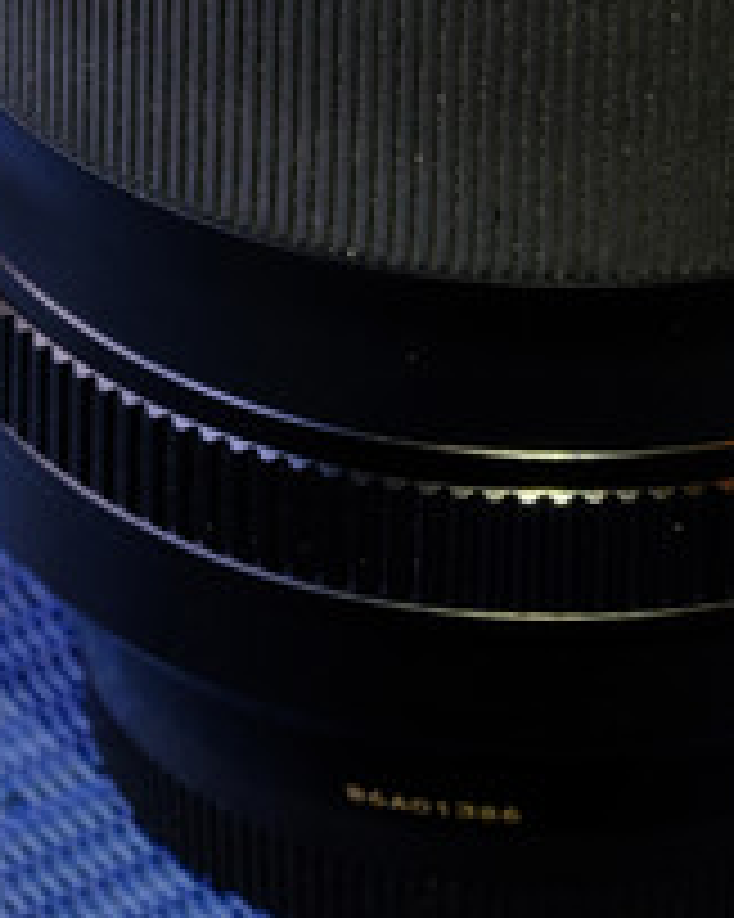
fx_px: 10788
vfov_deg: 4.8
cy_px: -378
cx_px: 570
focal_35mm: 397
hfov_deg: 3.9
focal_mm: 90
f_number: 11
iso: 800
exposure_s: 1/1.8
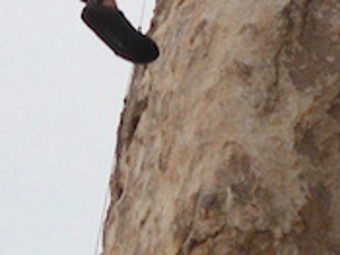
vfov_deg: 9.2
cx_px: 126
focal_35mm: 153
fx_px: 1502
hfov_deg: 12.9
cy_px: -224
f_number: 3.9
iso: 80
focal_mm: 6.9
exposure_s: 1/500
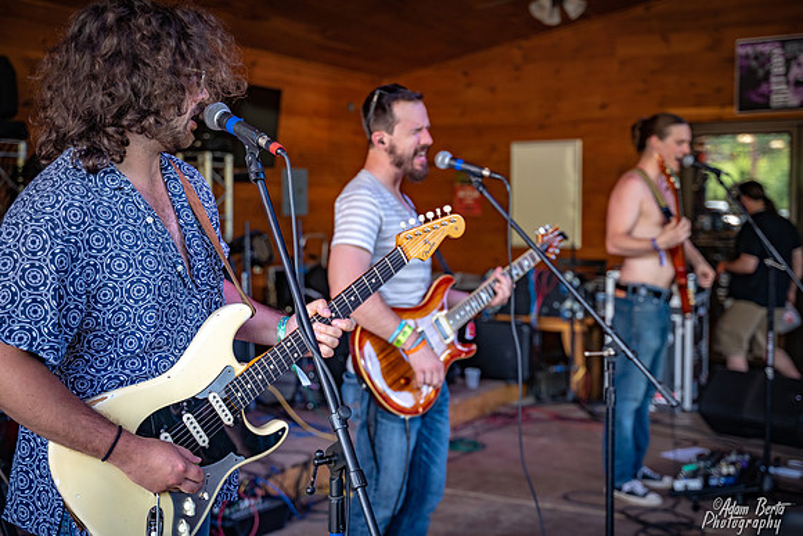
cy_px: 268
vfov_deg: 29.3
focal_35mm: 46
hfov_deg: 42.7
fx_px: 1026
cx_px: 402
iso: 800
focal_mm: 46
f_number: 2.8
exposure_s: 1/250
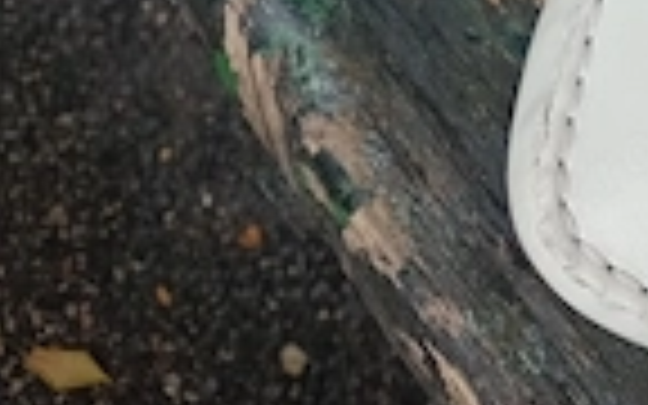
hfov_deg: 24.7
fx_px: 1395
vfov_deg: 14.1
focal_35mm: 79
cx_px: 670
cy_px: -378
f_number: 1.8
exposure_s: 1/50
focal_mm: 3.98
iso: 50
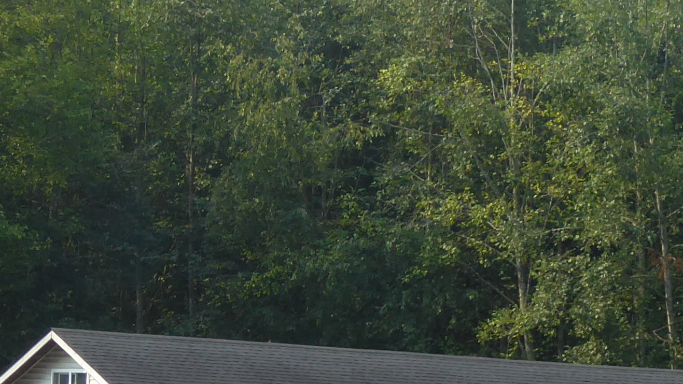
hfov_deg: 7.2
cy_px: 542
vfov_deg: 4.0
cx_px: 618
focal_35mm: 301
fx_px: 5452
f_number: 4.8
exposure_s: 1/200
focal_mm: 15
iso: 80
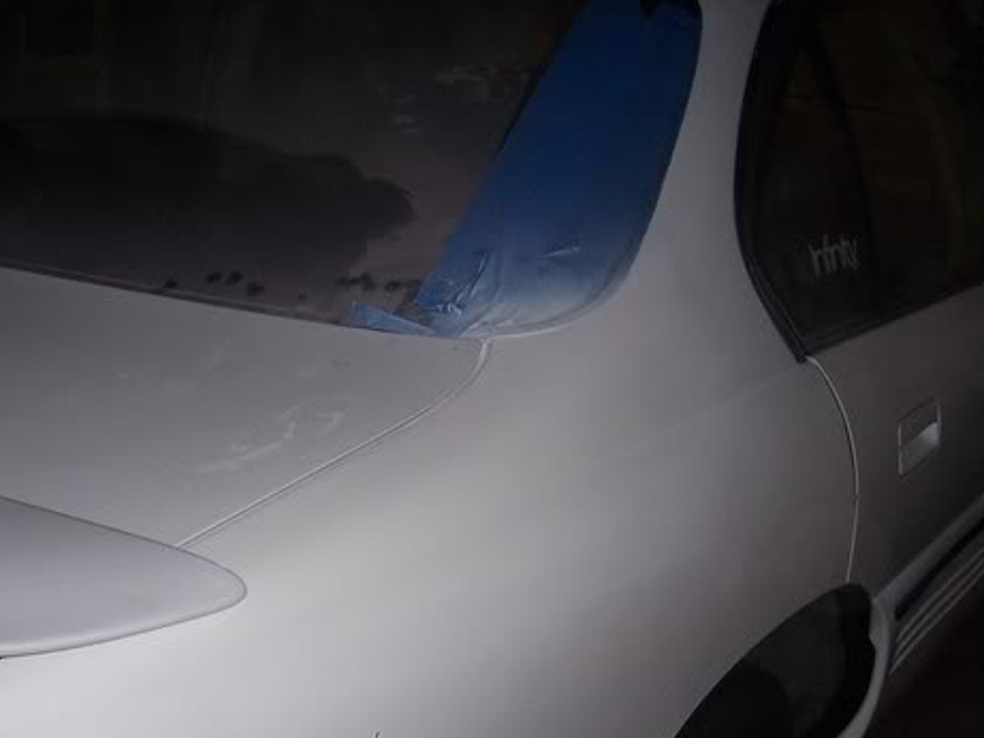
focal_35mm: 59
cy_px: 601
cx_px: 401
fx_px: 1678
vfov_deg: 24.4
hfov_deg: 32.6
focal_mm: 5.6
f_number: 2.7
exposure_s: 1/60
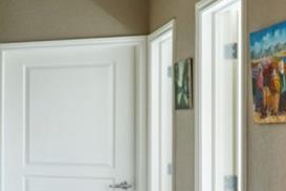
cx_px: -493
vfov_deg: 15.8
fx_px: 684
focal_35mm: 86
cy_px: 139
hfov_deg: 12.9
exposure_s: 1.3
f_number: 22
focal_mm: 14.7
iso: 125
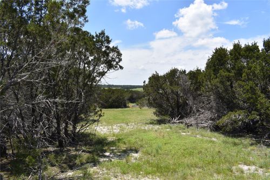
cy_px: 90
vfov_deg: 47.9
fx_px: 202
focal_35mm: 27
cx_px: 135
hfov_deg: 67.4
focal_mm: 18
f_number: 10
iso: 100
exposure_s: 1/200
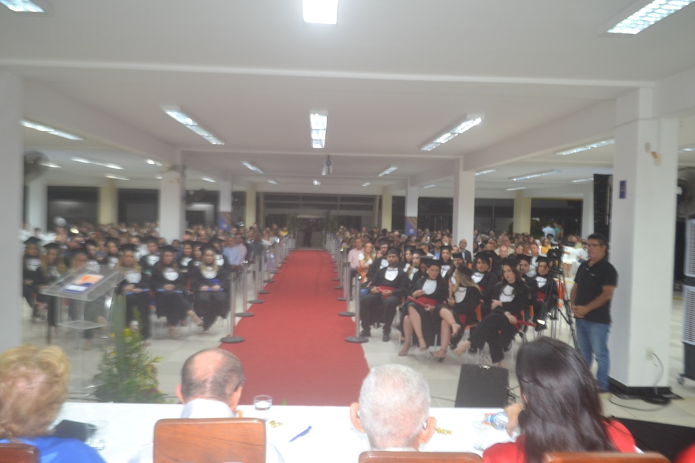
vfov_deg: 43.6
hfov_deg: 61.9
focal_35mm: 30
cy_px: 232
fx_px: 579
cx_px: 348
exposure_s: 1/60
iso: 900
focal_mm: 20
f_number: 3.8
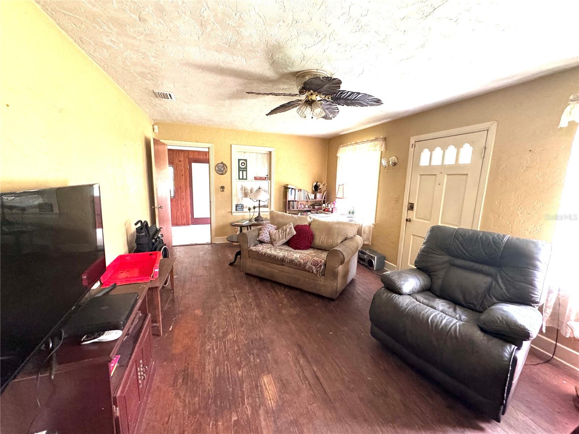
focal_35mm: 14
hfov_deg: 102.1
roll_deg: -1.8
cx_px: 290
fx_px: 234
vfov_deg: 85.7
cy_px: 217
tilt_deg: -9.5
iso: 640
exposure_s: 1/60
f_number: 2.2
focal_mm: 2.22
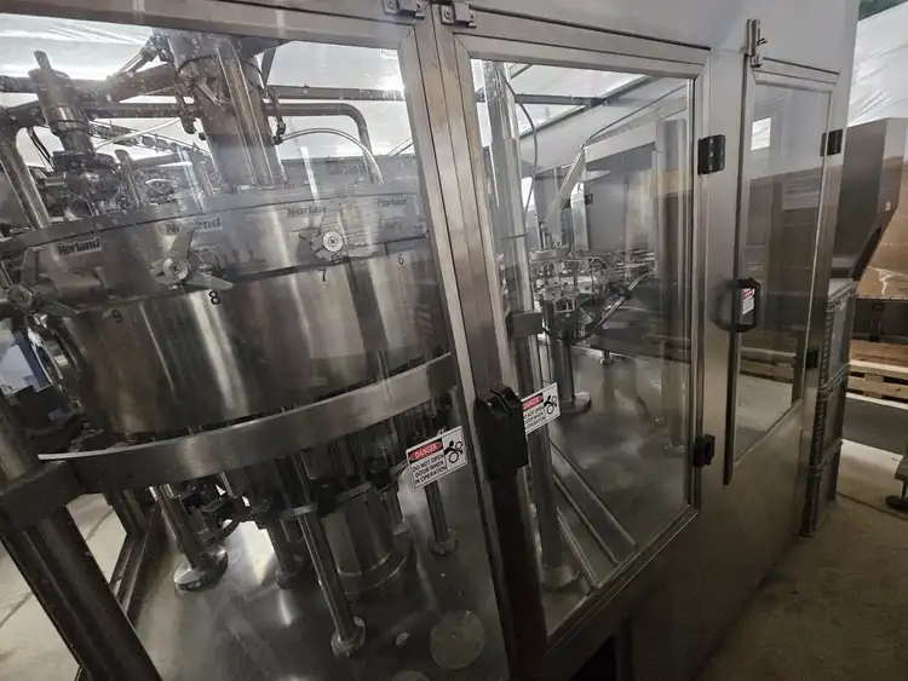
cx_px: 454
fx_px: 341
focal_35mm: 13
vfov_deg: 89.9
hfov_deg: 106.2
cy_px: 340
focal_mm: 2.2
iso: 1000
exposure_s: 1/24
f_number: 2.2
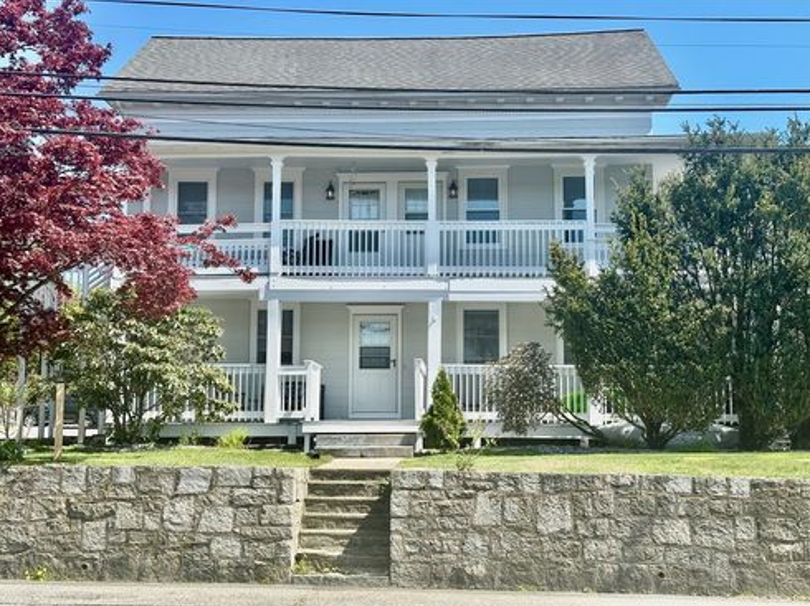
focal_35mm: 49
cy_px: 306
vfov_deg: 29.7
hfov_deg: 38.9
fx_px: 1146
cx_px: 402
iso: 64
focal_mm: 6.86
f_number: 1.78
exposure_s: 1/2160
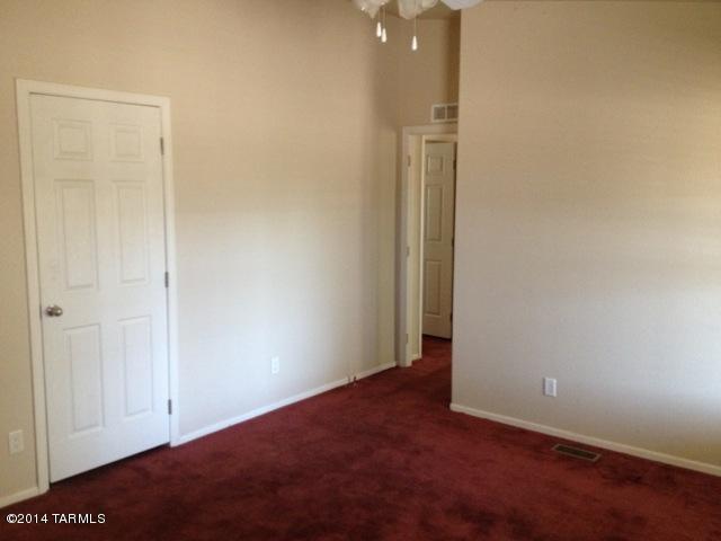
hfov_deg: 52.6
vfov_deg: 40.7
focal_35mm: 35
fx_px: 729
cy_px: 270
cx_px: 360
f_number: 2.4
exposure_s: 1/20
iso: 200
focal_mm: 4.28
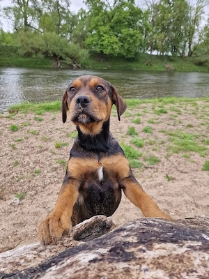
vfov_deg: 73.9
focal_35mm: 23
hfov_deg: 58.9
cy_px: 140
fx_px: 185
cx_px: 104
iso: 50
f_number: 1.8
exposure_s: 1/182
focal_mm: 6.4
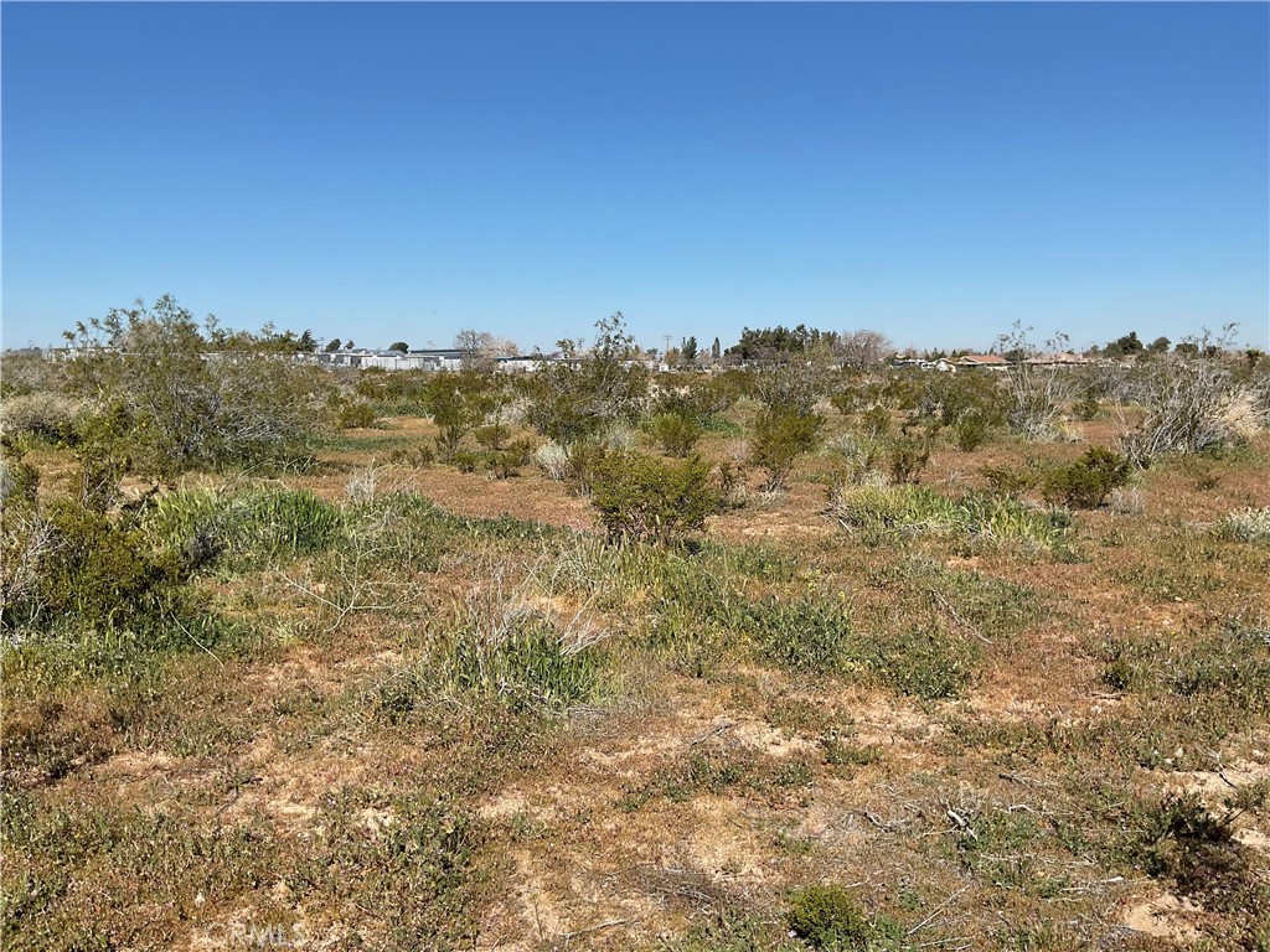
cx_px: 635
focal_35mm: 29
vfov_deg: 48.2
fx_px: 1064
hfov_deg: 61.7
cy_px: 476
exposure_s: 1/2667
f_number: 1.8
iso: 16
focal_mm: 3
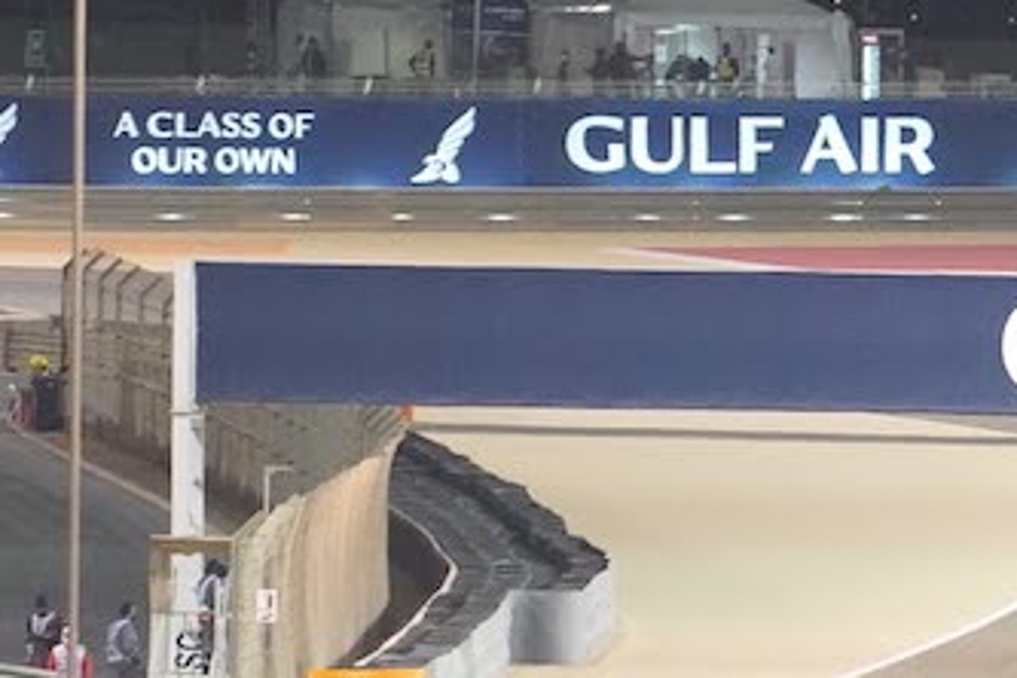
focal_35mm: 1081
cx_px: 1344
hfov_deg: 1.9
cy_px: 632
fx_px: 30536
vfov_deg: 1.3
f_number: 5.6
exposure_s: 1/320
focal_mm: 300
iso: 5000
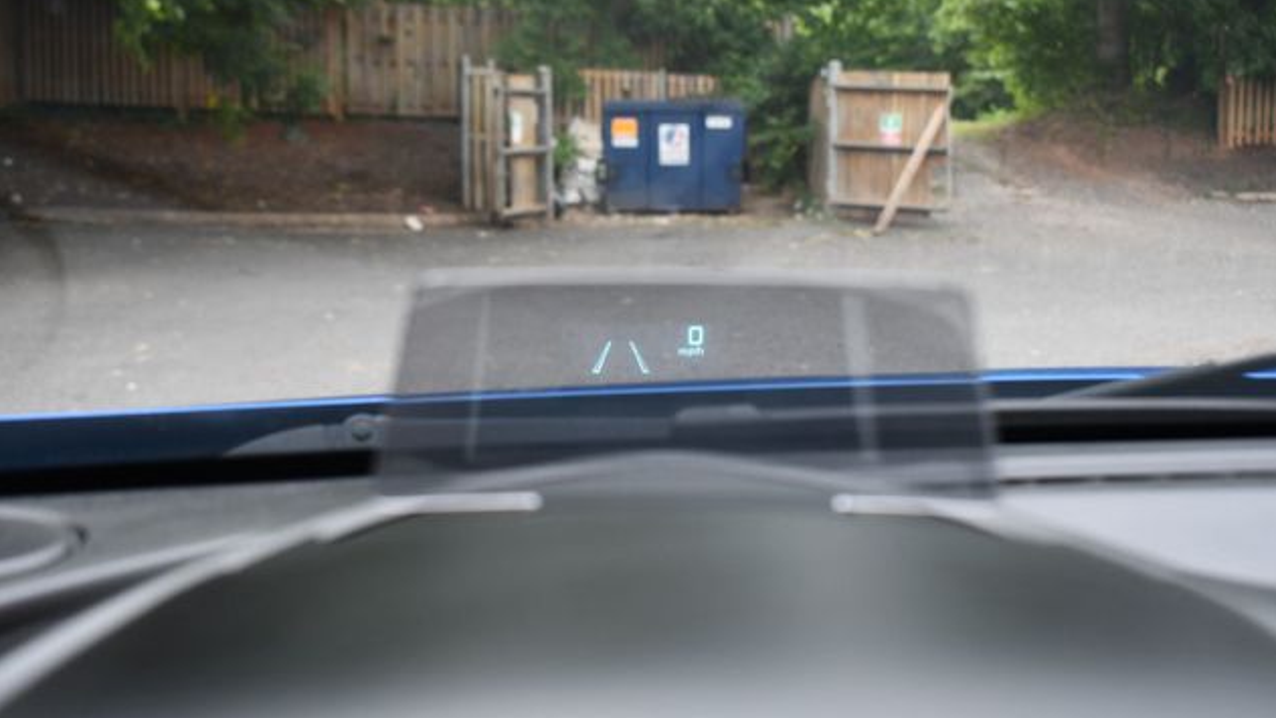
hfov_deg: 40.6
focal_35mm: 51
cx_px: 643
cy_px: 344
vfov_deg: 23.5
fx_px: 1726
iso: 320
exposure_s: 1/250
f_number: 5.6
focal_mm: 32
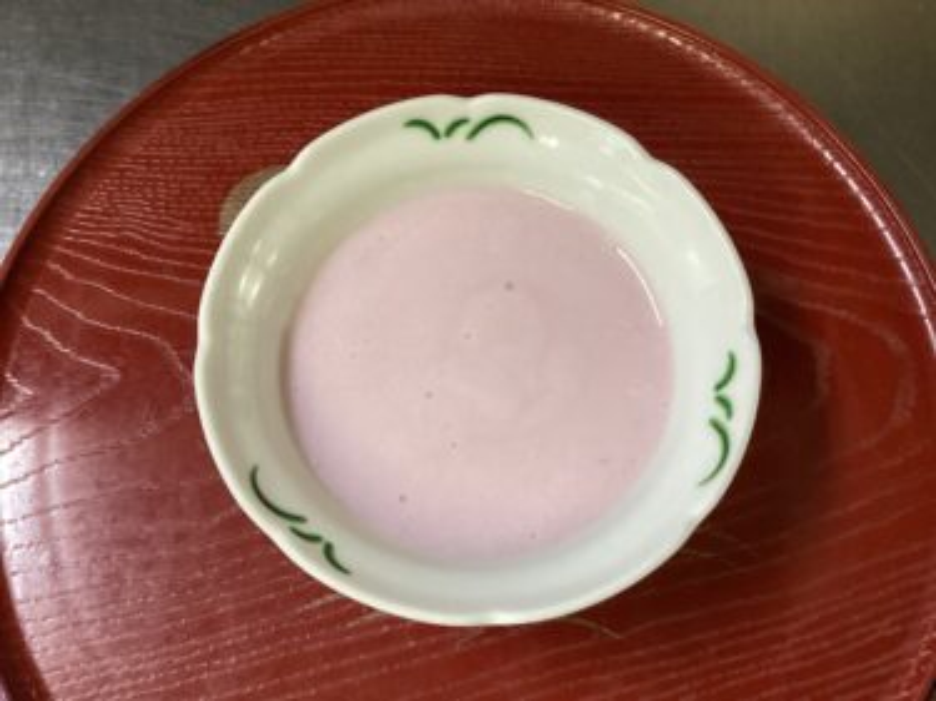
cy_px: 350
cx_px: 468
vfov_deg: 45.4
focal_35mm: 31
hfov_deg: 58.4
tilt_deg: -72.6
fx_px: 838
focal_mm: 3.3
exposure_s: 1/60
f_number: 2.4
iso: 200
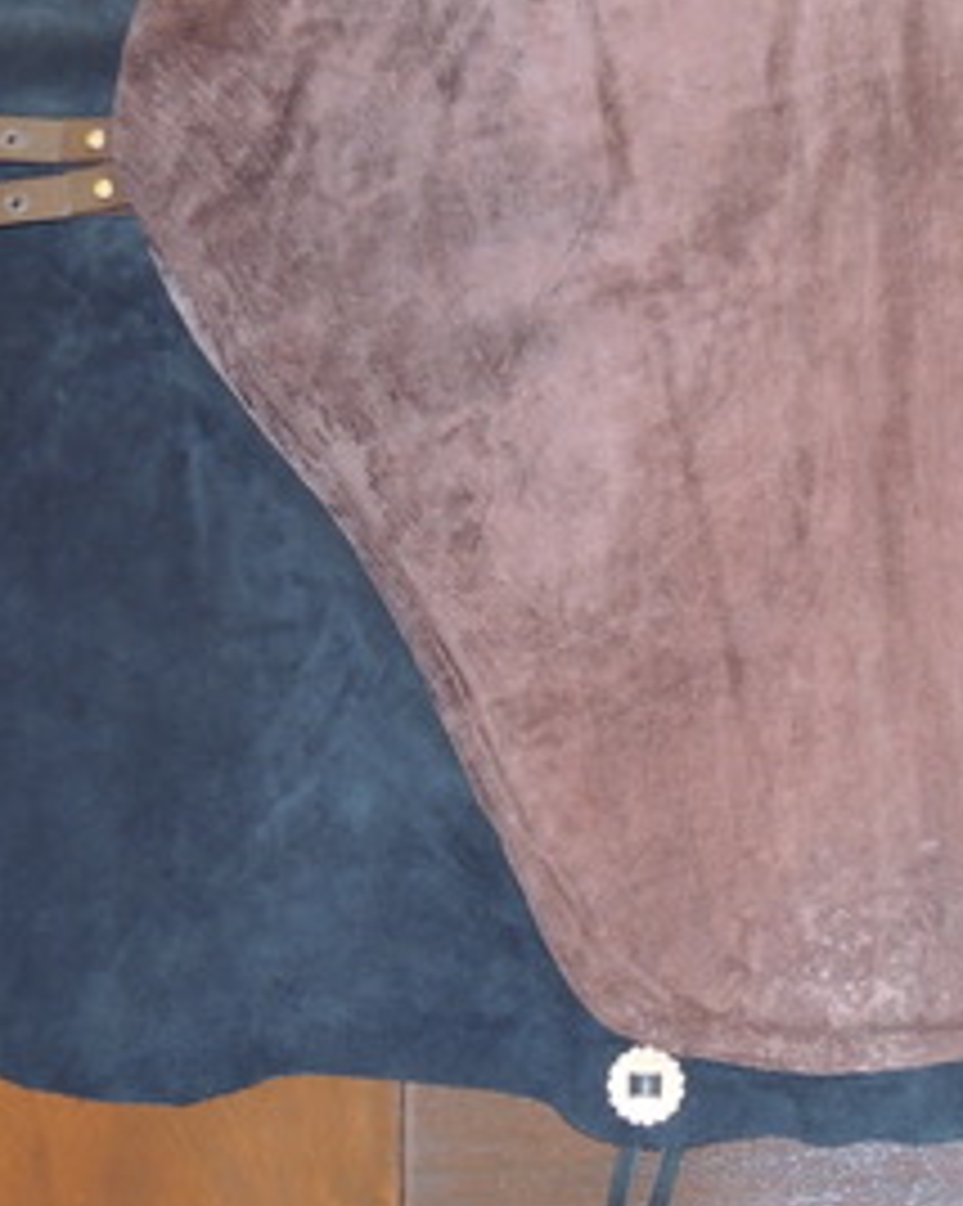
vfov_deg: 33.5
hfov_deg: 26.3
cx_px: 855
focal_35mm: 56
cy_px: 468
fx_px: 1997
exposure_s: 1/30
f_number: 3
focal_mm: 4.3
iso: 200
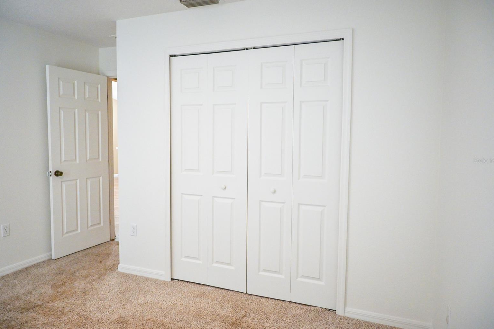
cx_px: 245
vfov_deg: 51.3
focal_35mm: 25
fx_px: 343
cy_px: 160
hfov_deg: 71.5
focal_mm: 16
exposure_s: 1/125
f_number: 3.5
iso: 900
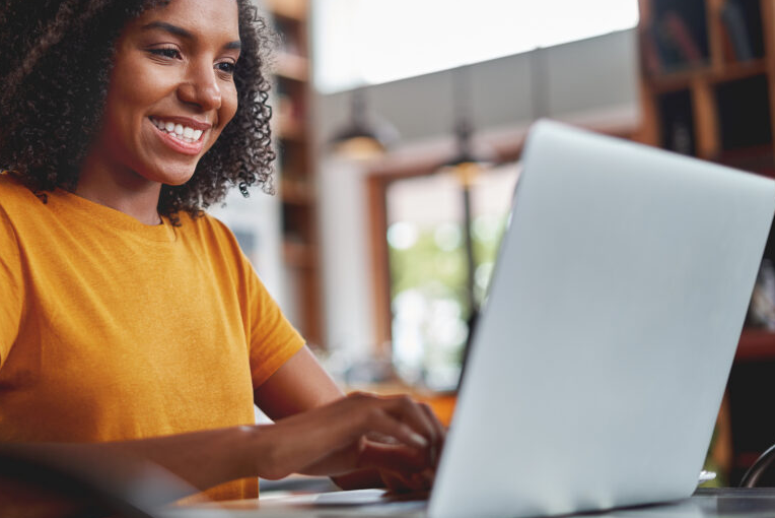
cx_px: 262
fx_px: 1443
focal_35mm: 67
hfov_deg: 29.9
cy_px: 203
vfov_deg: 20.3
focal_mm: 50
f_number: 2
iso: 320
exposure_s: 1/160
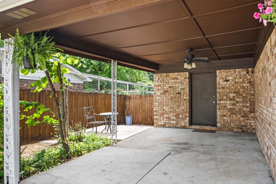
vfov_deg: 49.6
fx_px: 199
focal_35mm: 26
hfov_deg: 69.4
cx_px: 141
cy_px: 95
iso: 400
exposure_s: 1/10
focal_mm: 16.6
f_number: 10
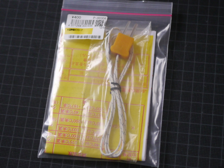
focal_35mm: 80
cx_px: 112
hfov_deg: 24.4
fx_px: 518
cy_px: 84
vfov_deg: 18.4
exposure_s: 1/250
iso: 640
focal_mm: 20
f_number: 1.7
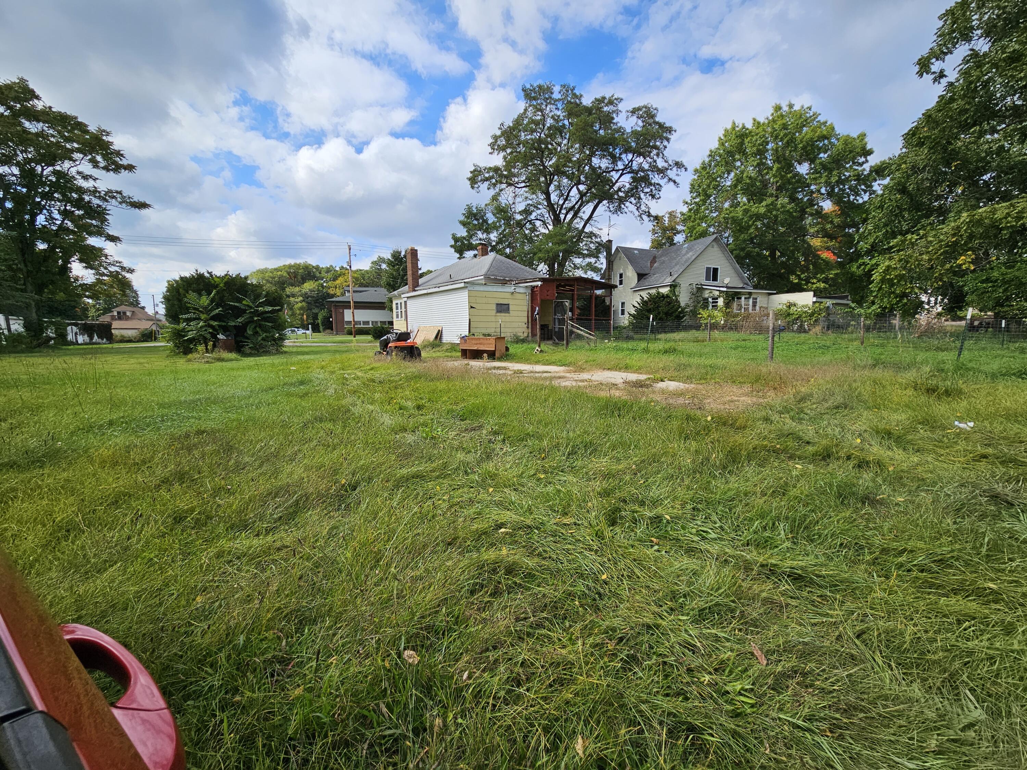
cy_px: 385
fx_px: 386
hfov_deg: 106.2
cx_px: 514
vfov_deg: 89.9
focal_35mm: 13
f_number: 2.2
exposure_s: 1/2192
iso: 50
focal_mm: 2.2
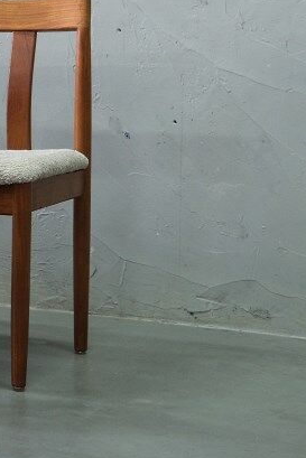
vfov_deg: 17.7
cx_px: -280
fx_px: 1465
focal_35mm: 115
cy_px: 130
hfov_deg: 11.0
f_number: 4
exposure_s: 1/38
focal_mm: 24.7
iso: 1250
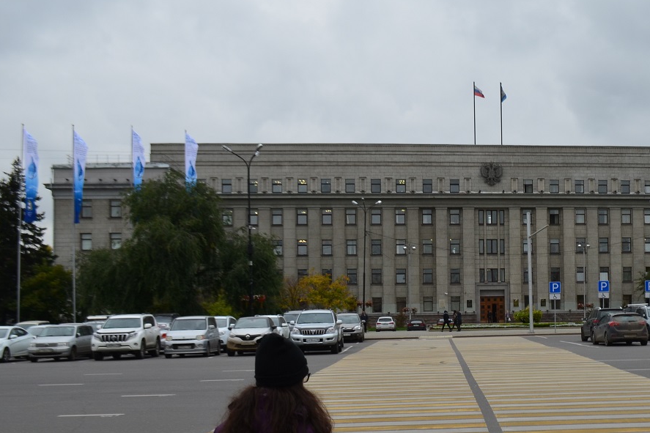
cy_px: 308
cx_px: 561
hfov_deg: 35.1
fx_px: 975
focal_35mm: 54
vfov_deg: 24.8
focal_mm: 20
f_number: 11
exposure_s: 1/125
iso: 200
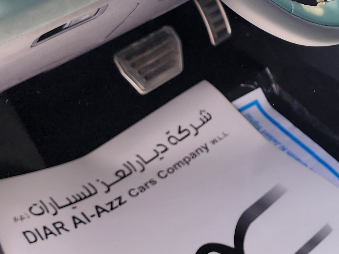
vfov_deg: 16.5
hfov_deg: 21.7
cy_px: -89
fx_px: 823
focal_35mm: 84
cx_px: 398
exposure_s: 1/180
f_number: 1.8
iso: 25
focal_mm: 6.4
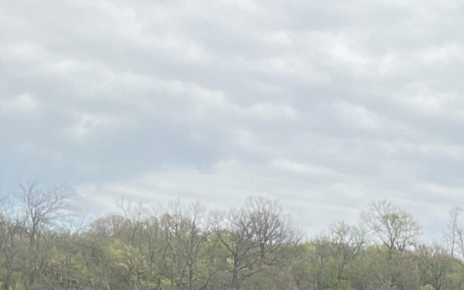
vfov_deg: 14.4
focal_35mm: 86
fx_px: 1087
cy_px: 402
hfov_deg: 19.0
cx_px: 812
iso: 32
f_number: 2.2
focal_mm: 2.71
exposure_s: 1/272
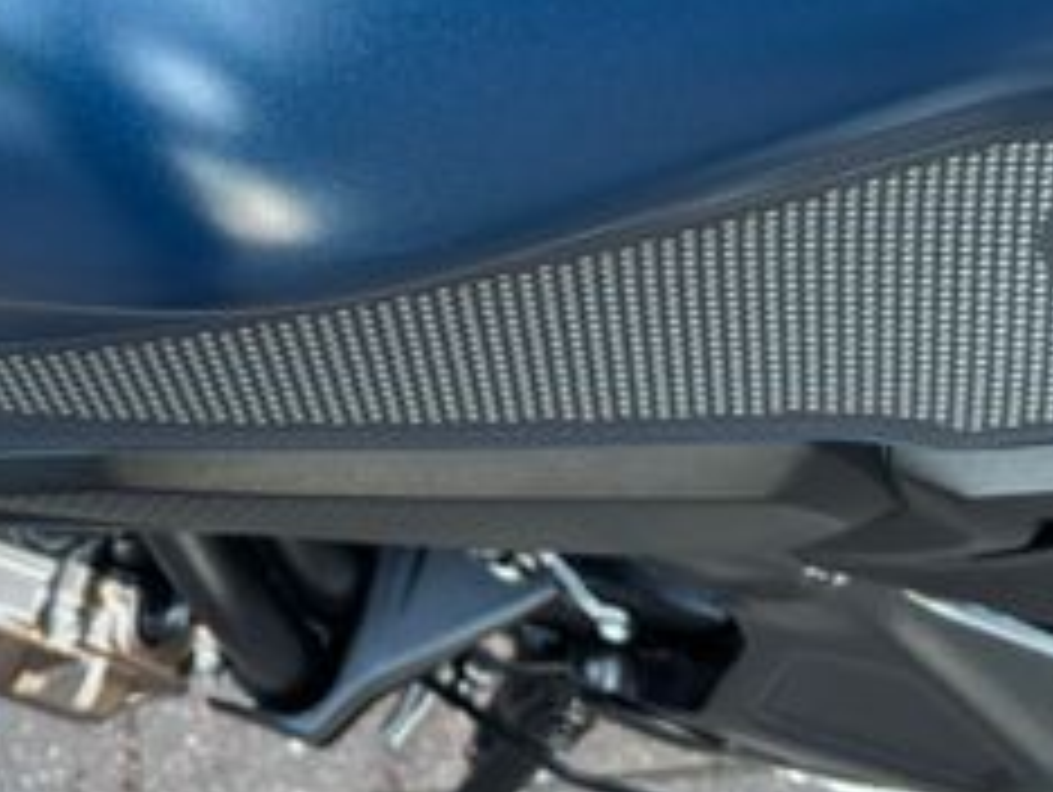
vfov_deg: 19.4
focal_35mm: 71
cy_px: -202
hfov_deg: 26.8
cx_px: 189
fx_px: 2162
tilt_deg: -51.7
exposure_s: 1/116
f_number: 1.6
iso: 125
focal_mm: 5.96
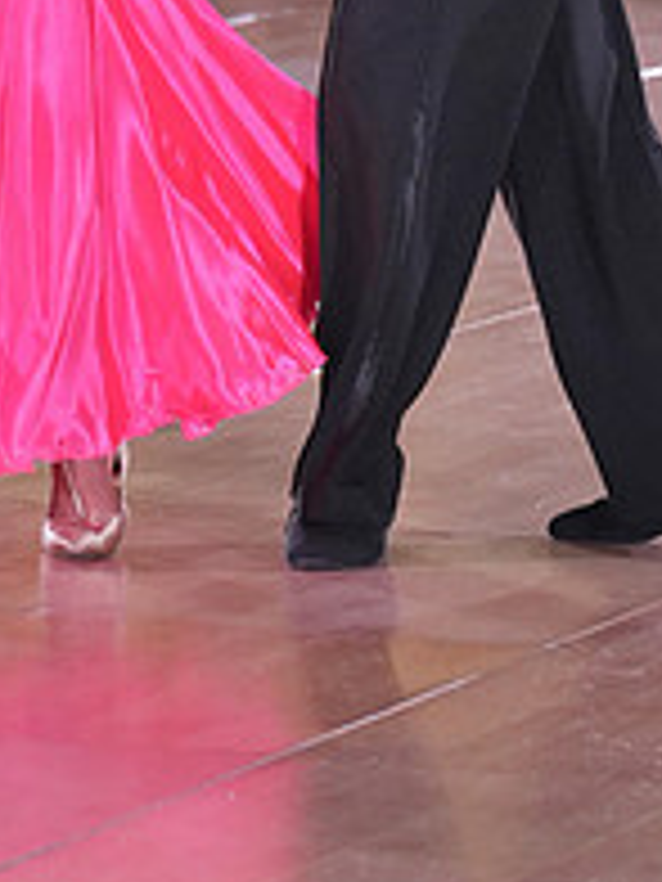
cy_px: -302
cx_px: 133
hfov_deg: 3.5
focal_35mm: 427
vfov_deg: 4.6
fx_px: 10888
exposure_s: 1/400
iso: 2000
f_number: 4
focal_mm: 100
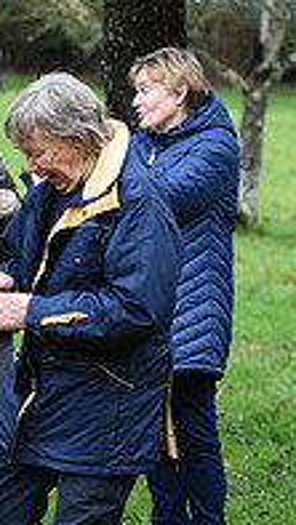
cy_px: 229
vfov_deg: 7.0
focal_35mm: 308
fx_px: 4292
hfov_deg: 3.9
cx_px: -400
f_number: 3.5
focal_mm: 100
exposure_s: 1/1250
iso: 3200
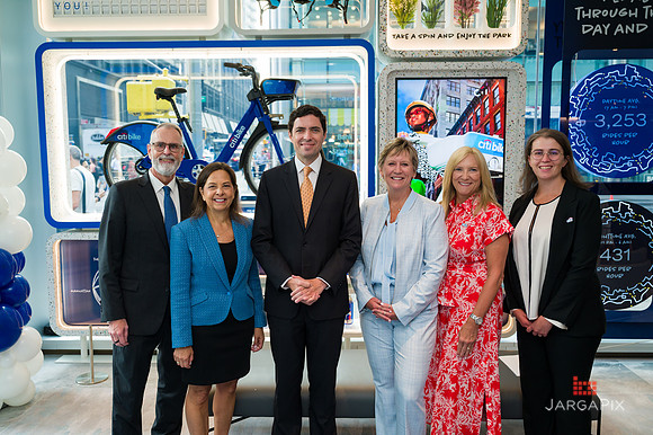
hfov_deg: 59.2
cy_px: 209
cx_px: 314
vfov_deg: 41.5
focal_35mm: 32
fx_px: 574
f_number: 3.5
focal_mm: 30.5
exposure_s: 1/200
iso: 400
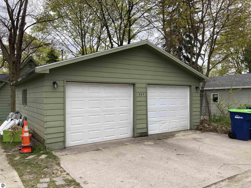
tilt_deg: +1.4
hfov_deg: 63.4
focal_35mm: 28
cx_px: 126
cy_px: 94
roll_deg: -1.8
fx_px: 203
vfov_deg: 49.7
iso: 20
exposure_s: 1/1185
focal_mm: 3.99
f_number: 1.8
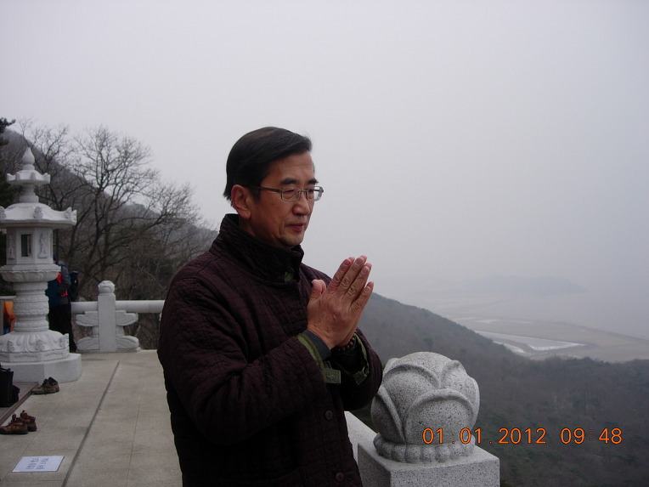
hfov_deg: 49.0
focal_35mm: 38
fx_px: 712
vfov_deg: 37.7
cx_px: 324
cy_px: 244
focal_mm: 7.8
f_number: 2.8
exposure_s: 1/132
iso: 64
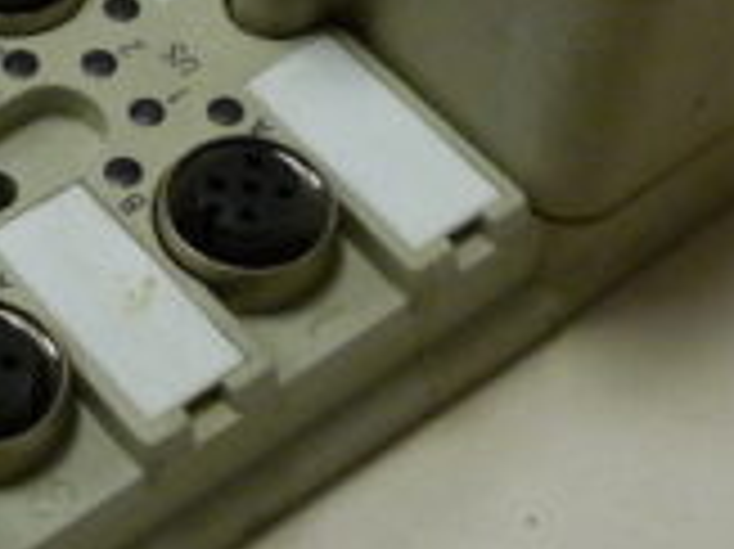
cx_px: 45
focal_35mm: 107
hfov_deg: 18.0
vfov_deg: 13.8
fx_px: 2267
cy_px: 166
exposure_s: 1/30
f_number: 3.3
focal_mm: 5.2
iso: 320
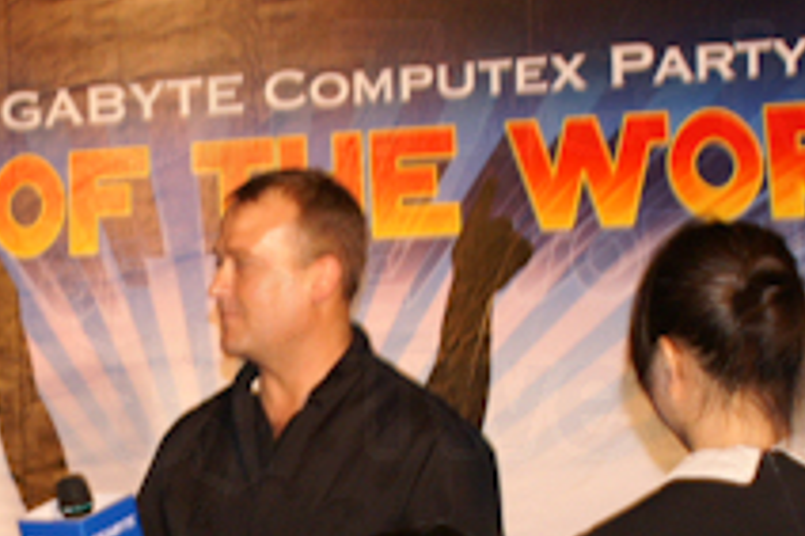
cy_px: 718
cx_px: 61
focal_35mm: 134
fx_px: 2994
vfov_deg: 10.0
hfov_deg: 15.1
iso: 400
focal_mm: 30
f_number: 5
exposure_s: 1/60
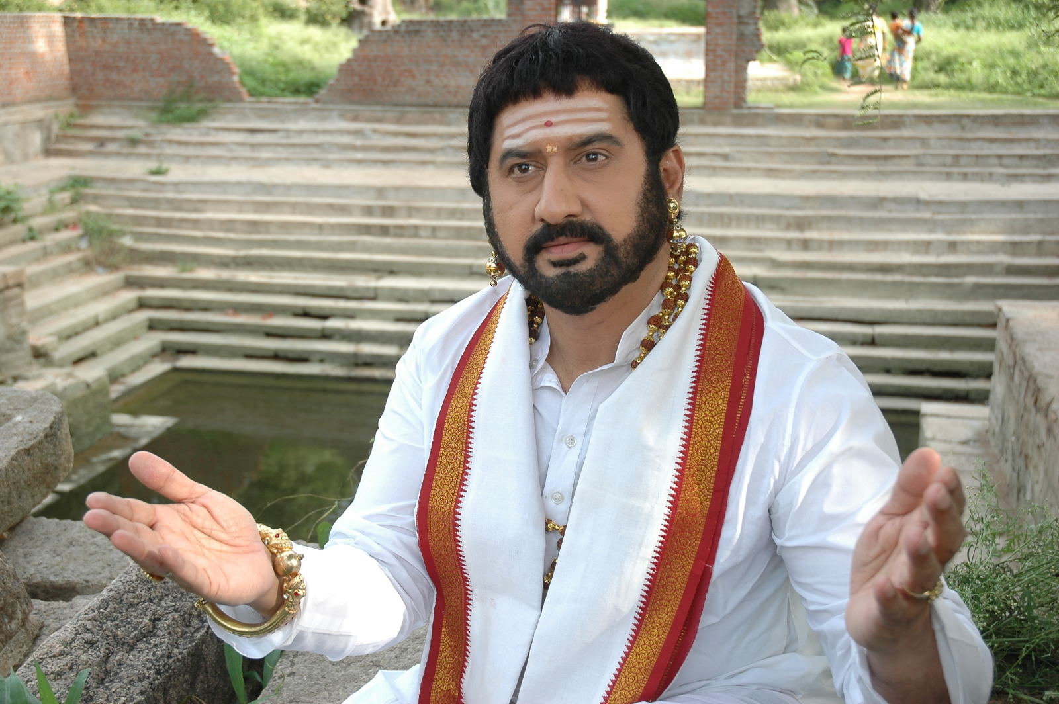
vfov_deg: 30.8
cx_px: 530
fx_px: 1279
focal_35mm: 44
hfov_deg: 45.0
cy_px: 352
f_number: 5
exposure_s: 1/200
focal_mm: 29
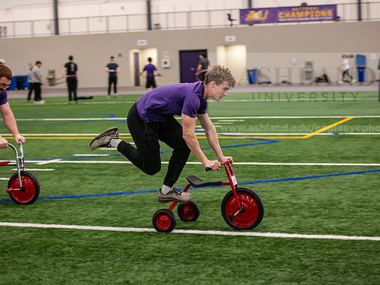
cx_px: 186
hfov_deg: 25.3
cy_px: 144
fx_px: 845
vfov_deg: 19.1
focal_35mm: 77
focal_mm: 70
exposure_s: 1/200
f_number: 3.2
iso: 2000
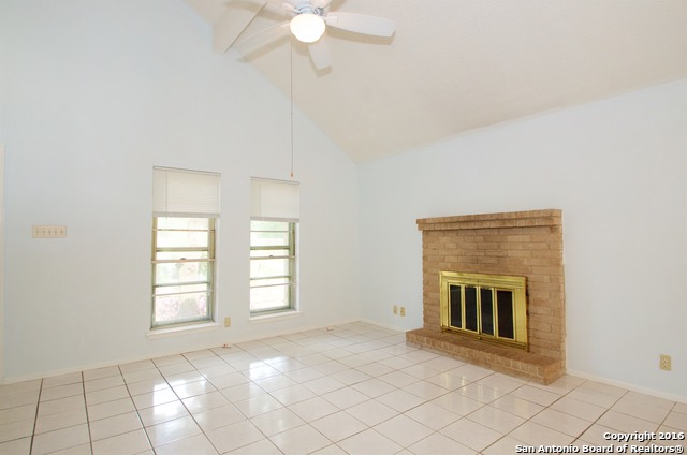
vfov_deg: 67.2
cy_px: 228
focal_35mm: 18
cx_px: 344
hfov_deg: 90.1
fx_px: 343
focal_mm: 12
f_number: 5.6
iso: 320
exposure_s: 1/60
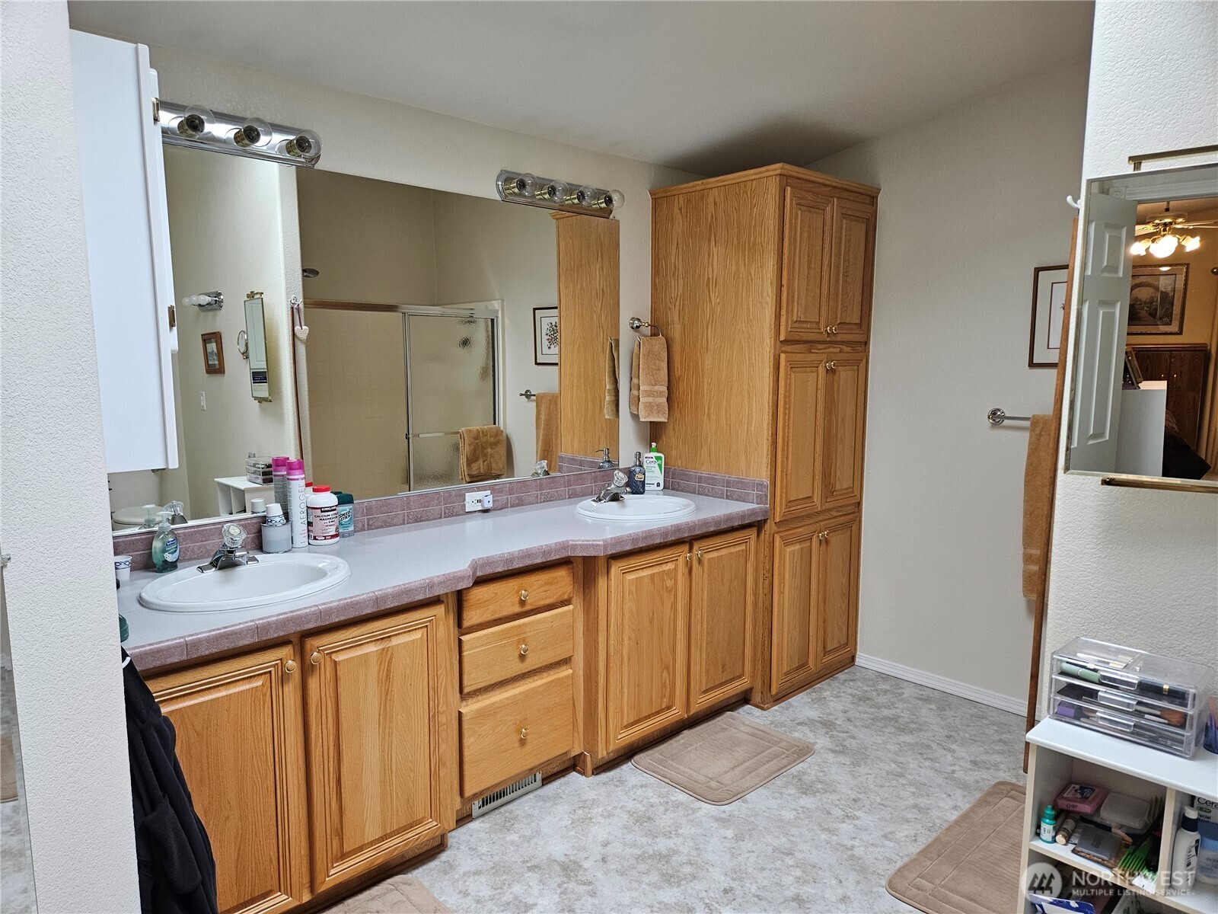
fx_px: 809
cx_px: 609
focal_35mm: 23
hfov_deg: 73.9
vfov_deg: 58.9
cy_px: 457
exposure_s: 1/180
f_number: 1.8
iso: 160
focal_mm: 5.4
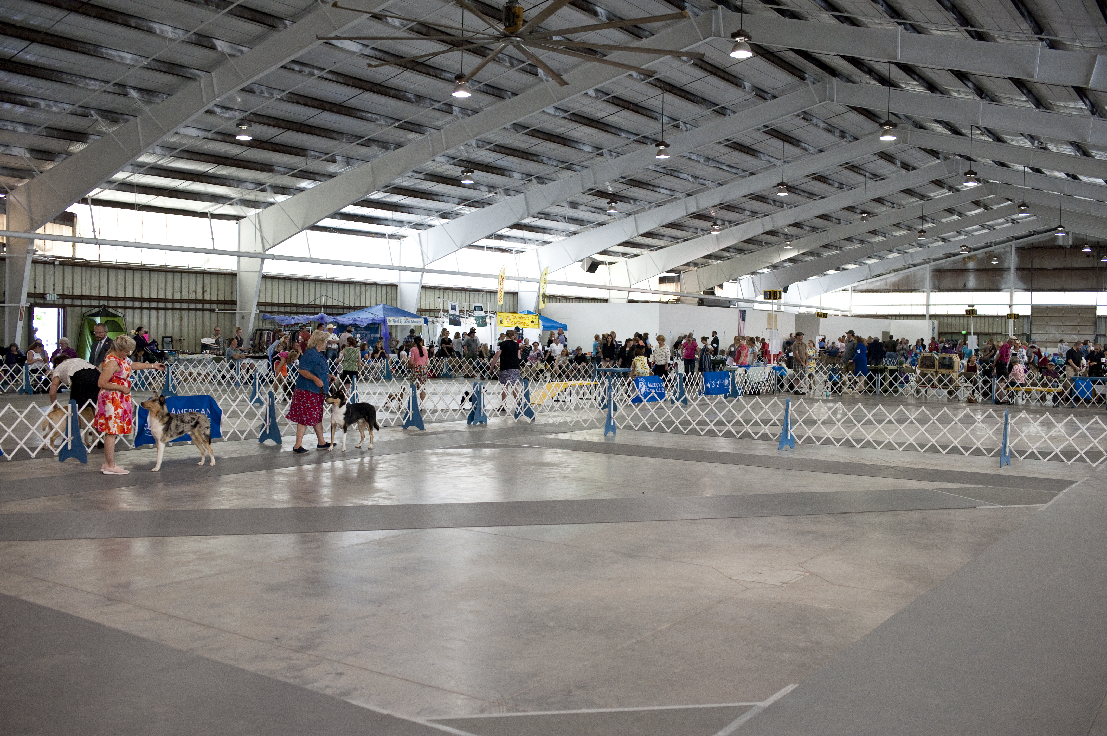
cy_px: 368
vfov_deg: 37.8
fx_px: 1076
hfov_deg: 54.5
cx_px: 554
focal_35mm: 35
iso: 1250
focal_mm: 35
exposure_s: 1/250
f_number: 3.2
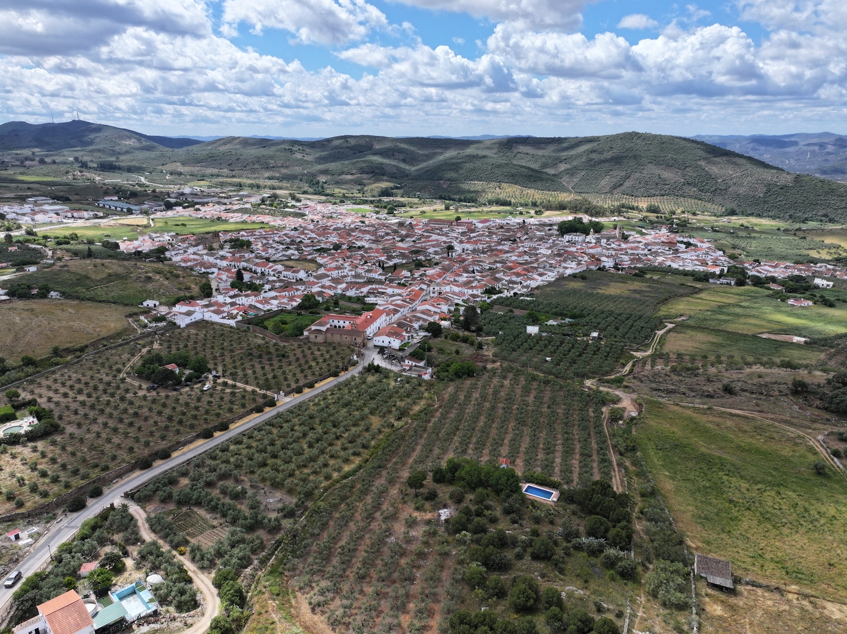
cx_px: 424
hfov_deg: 71.6
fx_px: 587
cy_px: 317
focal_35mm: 24
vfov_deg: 56.8
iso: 180
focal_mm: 12.29
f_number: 2.8
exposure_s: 1/2500
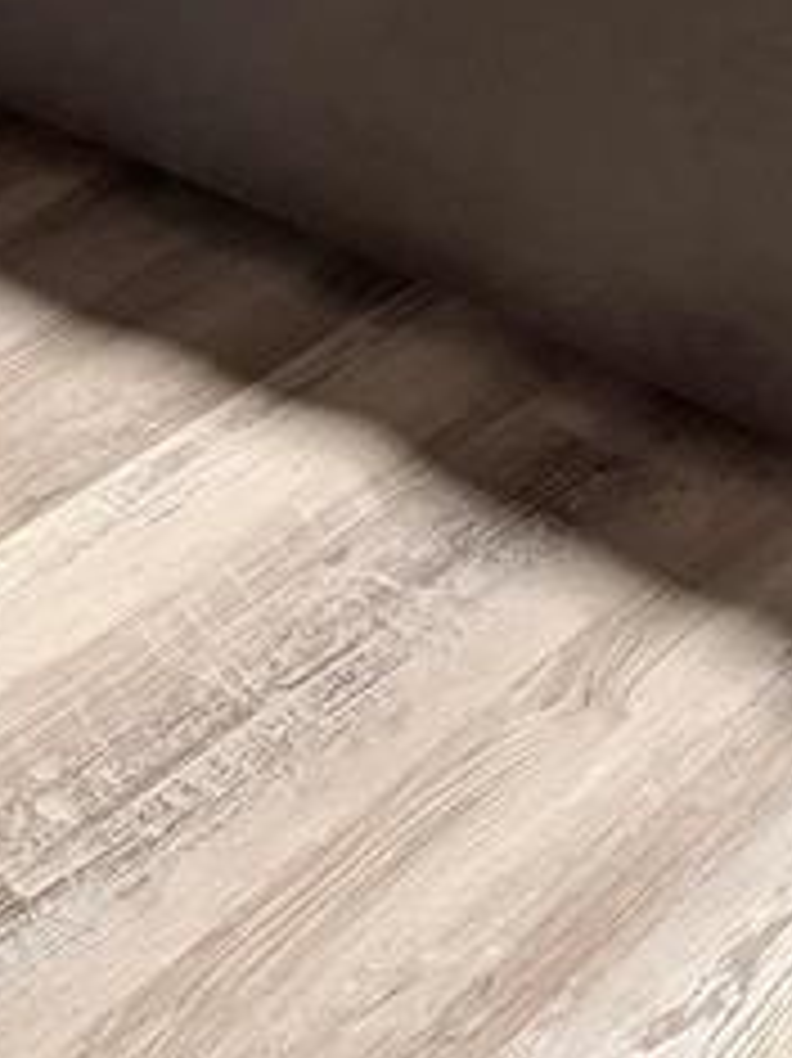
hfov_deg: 15.0
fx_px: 2992
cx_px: 576
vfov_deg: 17.0
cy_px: -770
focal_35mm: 98
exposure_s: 1/60
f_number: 1.78
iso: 500
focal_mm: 6.76
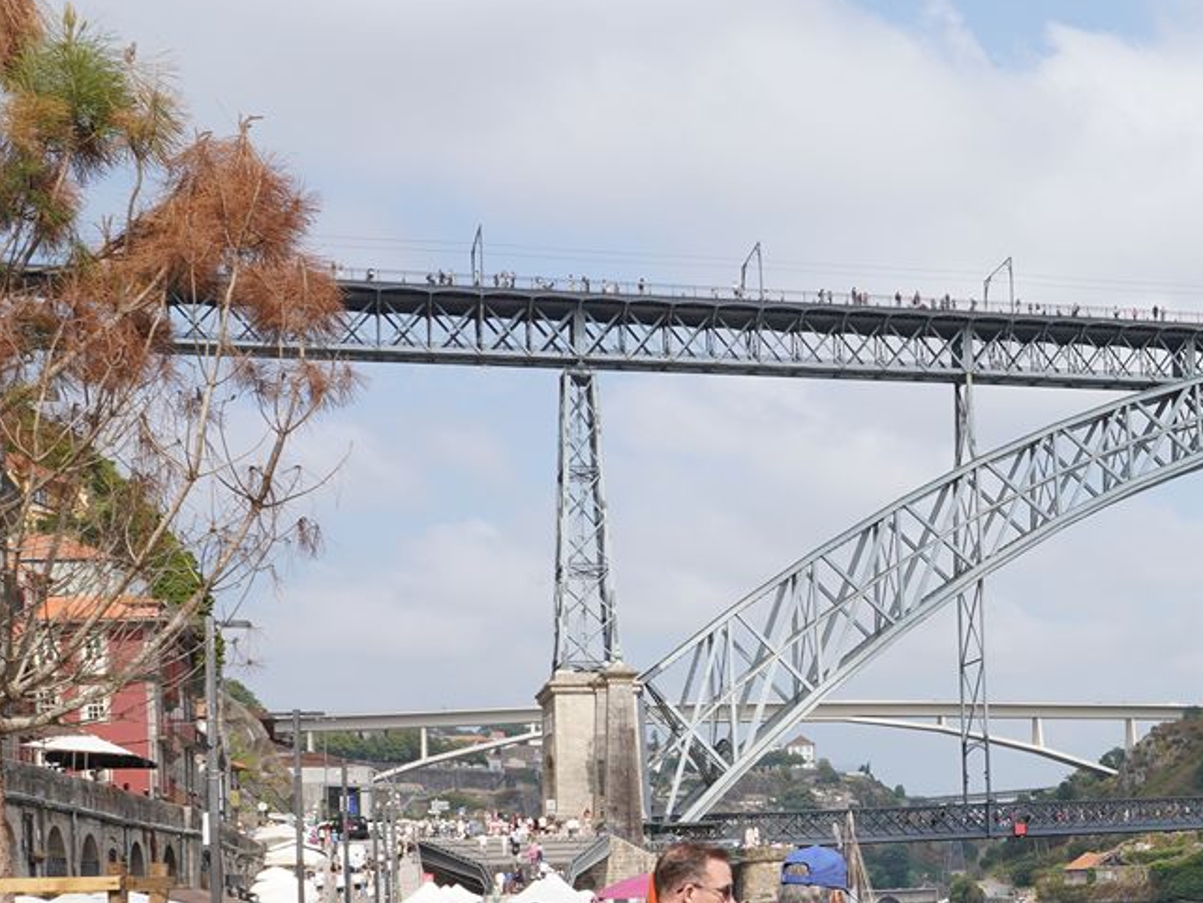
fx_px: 2503
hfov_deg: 24.2
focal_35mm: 72
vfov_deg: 20.1
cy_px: 804
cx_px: 1492
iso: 100
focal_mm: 24
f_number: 13
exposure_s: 1/100
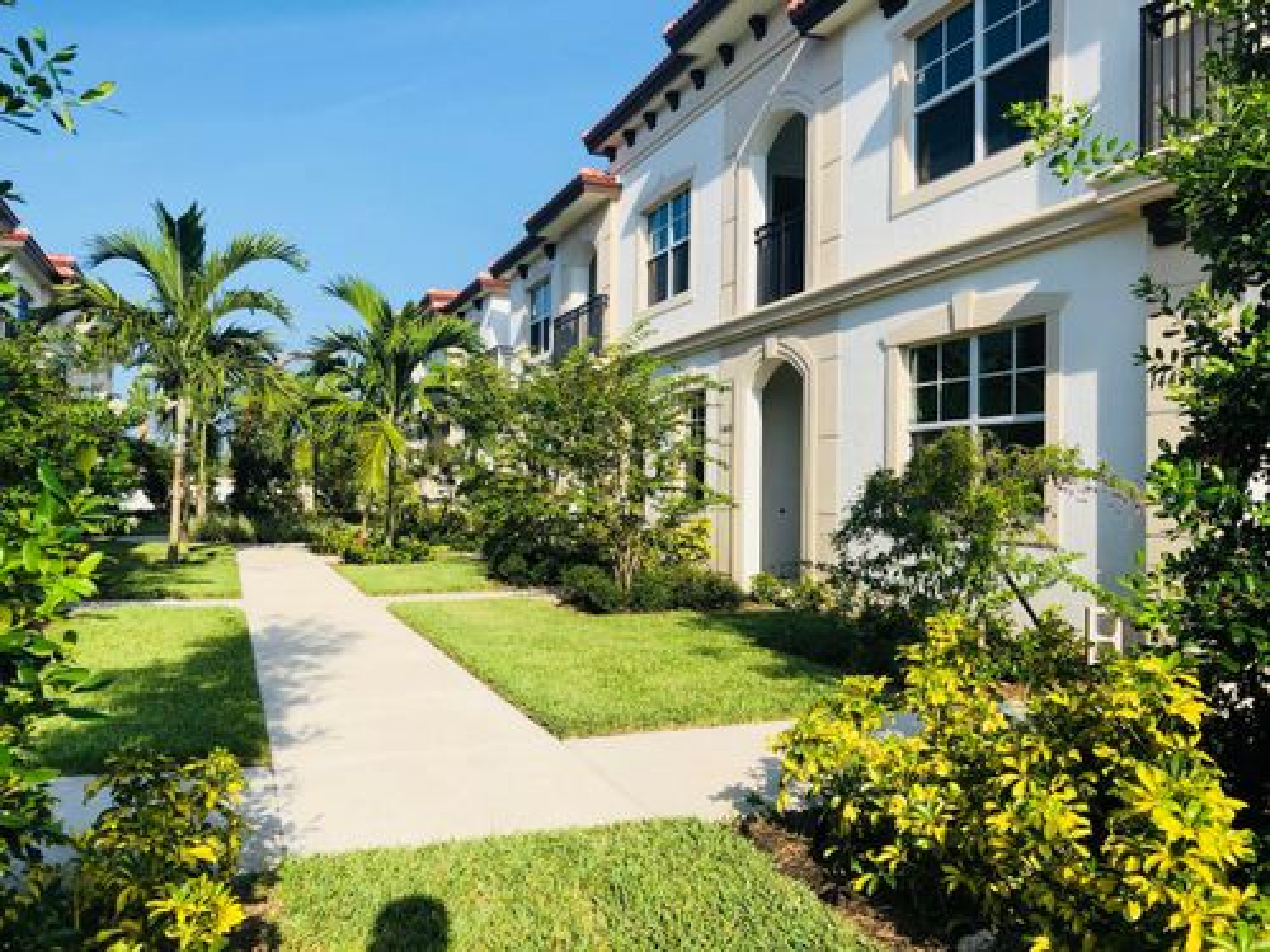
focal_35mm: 28
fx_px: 1027
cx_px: 635
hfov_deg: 63.4
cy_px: 476
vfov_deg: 49.7
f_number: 1.8
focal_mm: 3.99
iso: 20
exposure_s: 1/2088
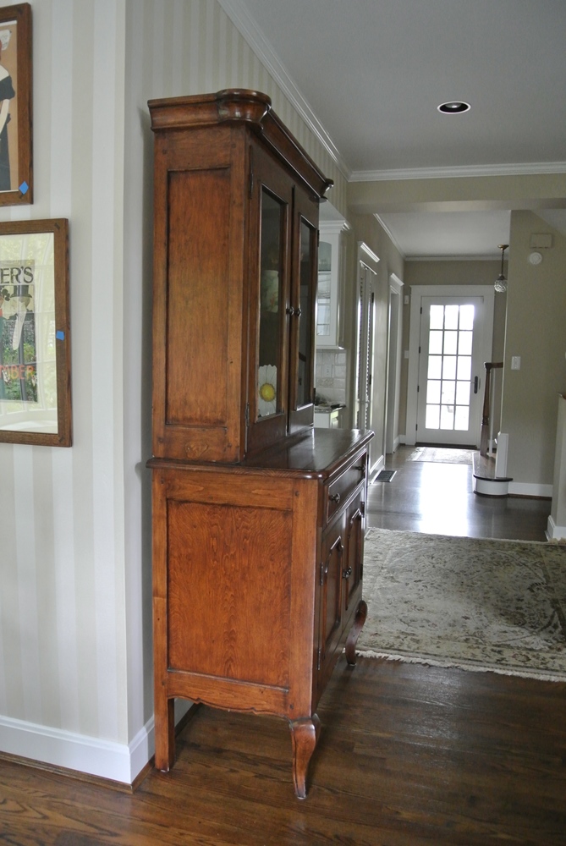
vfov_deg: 67.3
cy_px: 423
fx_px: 635
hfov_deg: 48.0
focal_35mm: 27
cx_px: 283
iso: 800
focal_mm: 10
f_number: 3.5
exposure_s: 1/50
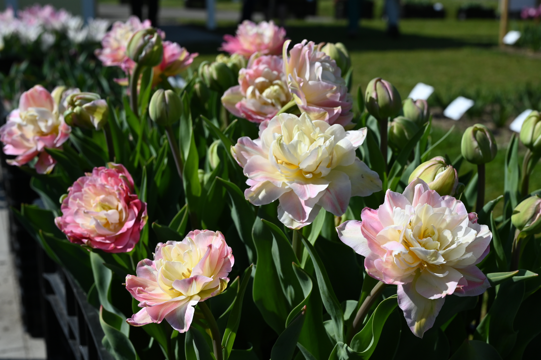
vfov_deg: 27.0
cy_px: 180
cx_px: 270
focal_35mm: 50
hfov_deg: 39.6
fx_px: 751
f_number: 13
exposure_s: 1/1250
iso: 640
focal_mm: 50
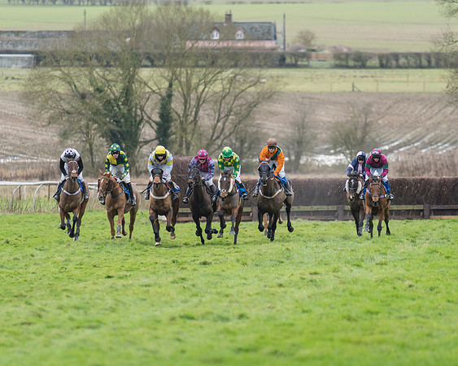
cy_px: 175
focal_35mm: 433
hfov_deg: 4.5
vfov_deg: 3.6
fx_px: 5863
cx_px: 261
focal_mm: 200
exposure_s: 1/1000
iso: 400
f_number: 2.8
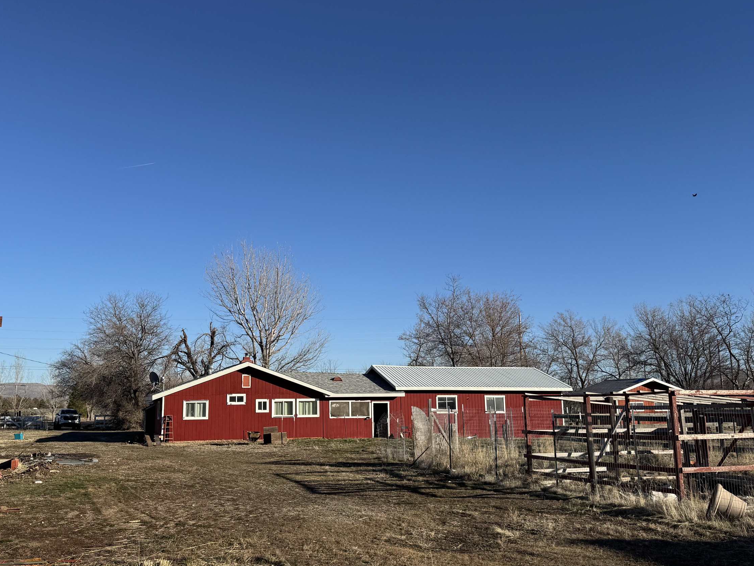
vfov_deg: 43.0
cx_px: 311
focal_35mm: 33
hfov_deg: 55.0
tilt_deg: +9.3
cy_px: 279
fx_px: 719
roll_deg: +0.2
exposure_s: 1/4950
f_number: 1.78
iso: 80
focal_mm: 6.76
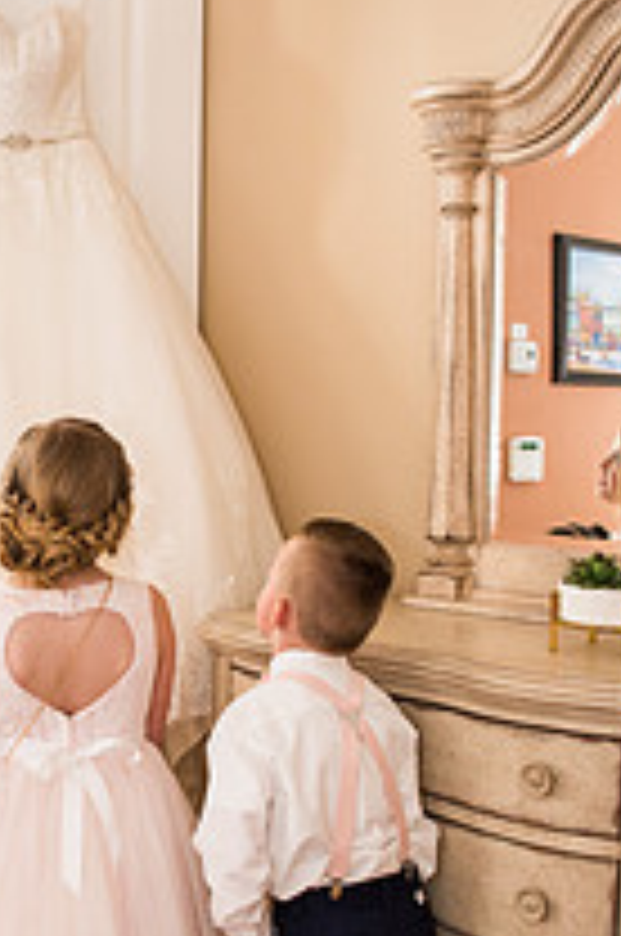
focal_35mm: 52
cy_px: 508
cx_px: 68
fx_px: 1350
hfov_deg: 25.2
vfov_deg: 38.2
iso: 400
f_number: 2.8
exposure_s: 1/100
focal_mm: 24
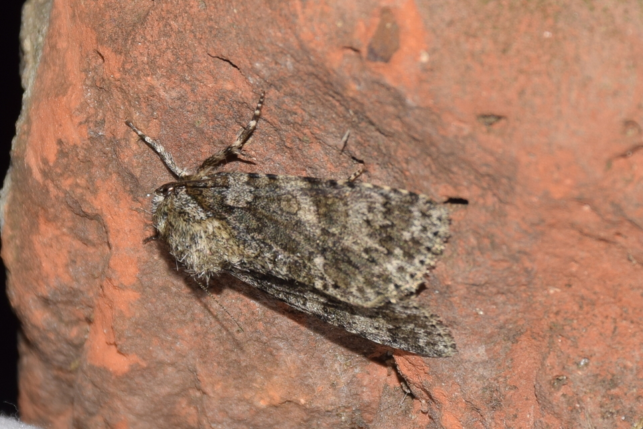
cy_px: 214
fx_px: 3751
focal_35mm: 210
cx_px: 322
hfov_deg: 9.8
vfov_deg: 6.5
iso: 100
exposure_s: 1/160
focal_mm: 140
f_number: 13
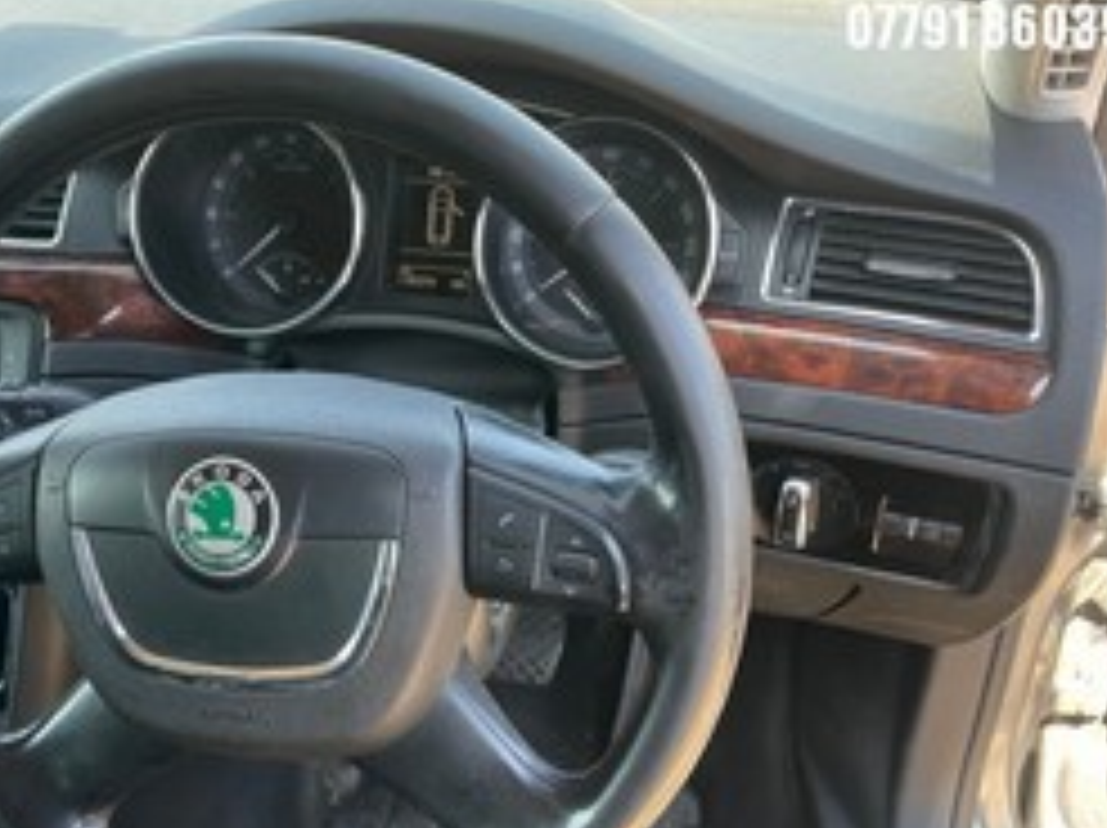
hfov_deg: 49.4
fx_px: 1182
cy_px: 531
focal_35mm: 37
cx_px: 382
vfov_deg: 38.3
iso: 80
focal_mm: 4.2
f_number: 1.6
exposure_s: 1/121
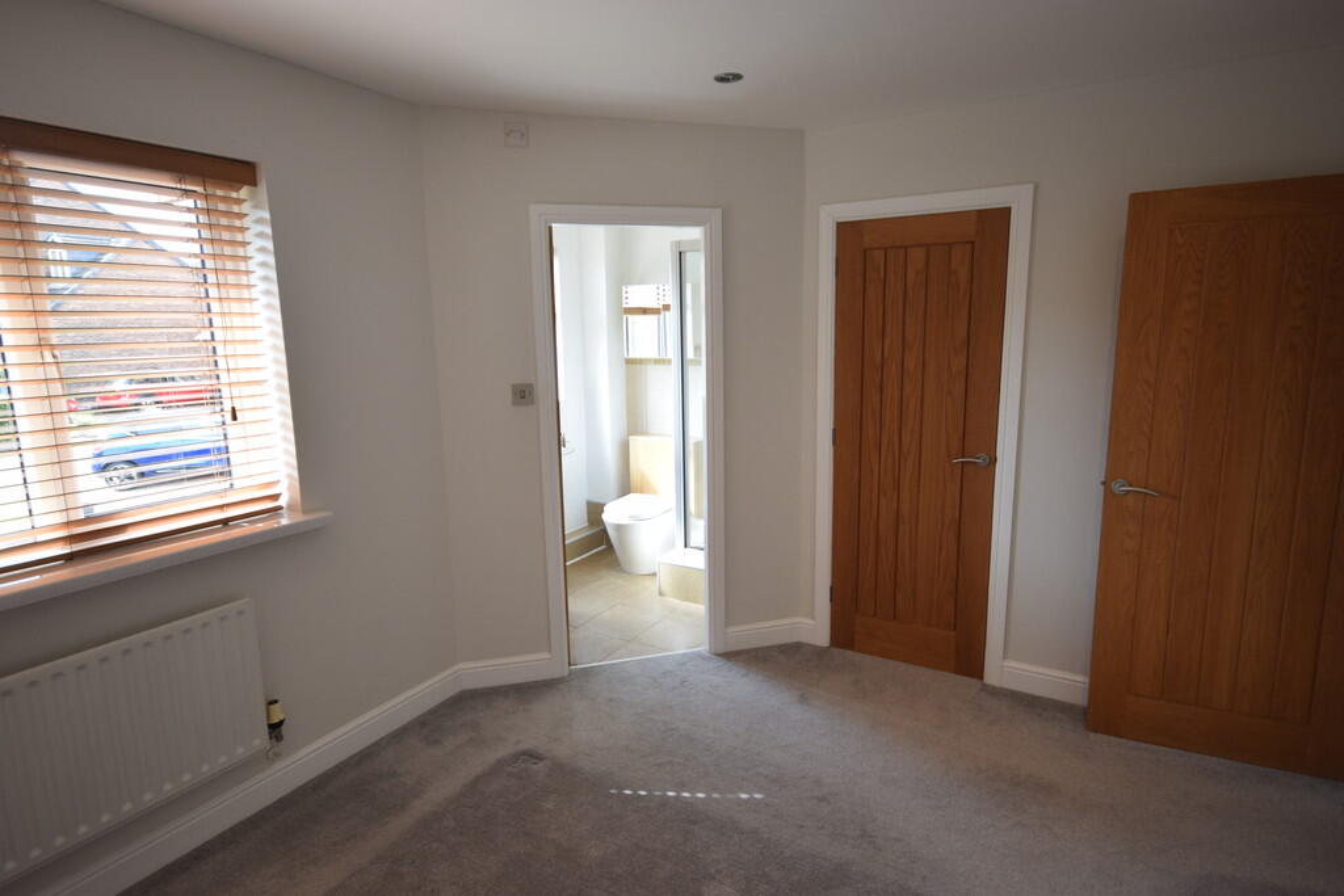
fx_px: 728
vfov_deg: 63.2
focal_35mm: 20
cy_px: 448
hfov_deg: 85.4
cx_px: 672
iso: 400
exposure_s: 1/100
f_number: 5
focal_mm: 13
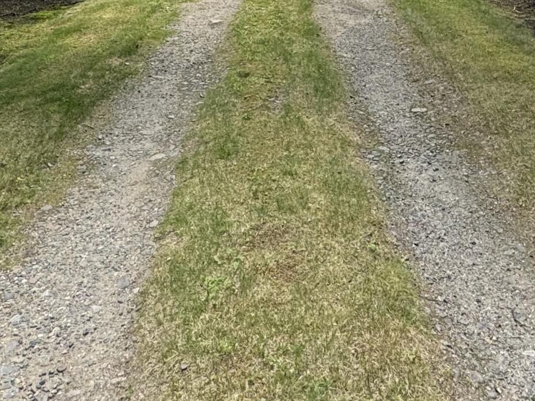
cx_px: 347
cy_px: -226
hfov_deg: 41.6
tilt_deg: +4.6
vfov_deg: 24.1
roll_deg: -1.2
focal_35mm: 45
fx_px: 696
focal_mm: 2.22
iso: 40
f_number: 2.2
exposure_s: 1/386
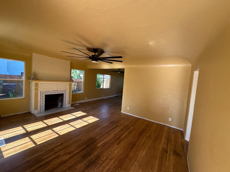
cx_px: 115
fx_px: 93
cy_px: 86
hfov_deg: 102.1
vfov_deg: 85.7
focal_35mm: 14
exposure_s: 1/118
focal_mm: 2.22
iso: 40
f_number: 2.2
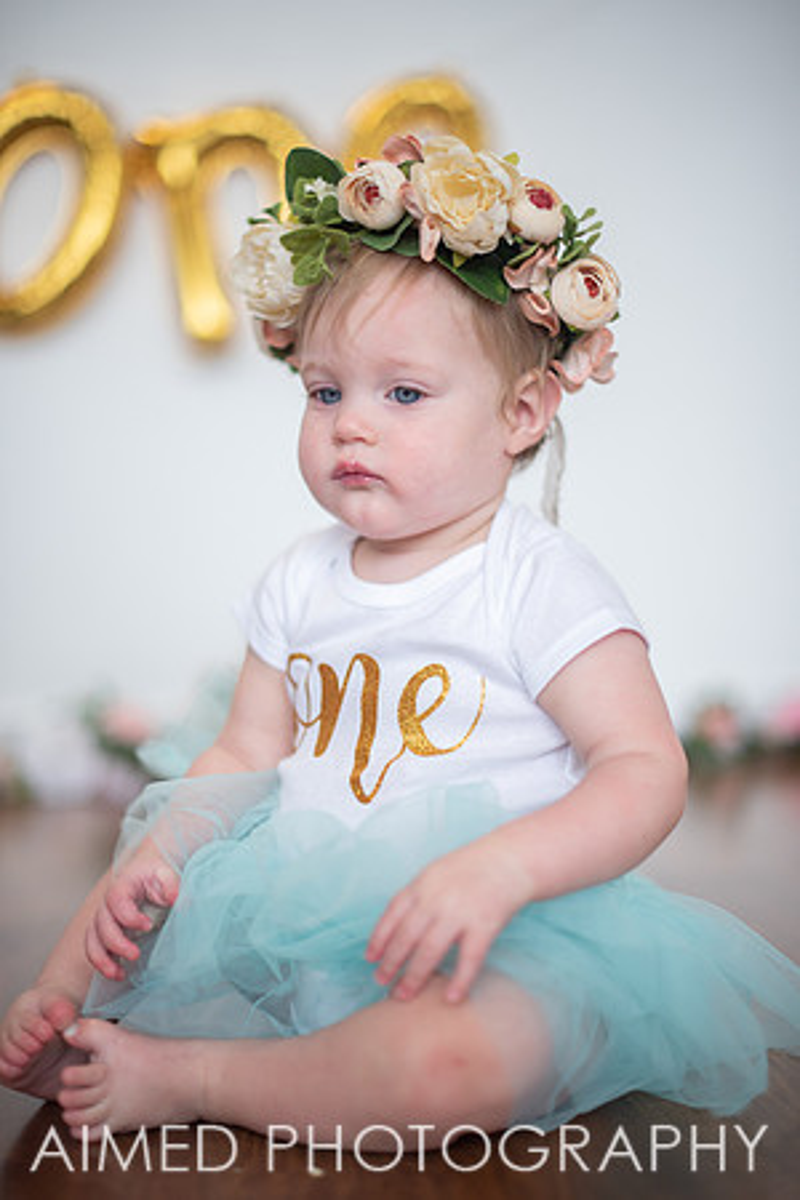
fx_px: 1667
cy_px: 600
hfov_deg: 27.0
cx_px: 400
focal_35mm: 50
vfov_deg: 39.6
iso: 200
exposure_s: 1/320
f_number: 1.4
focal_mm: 50
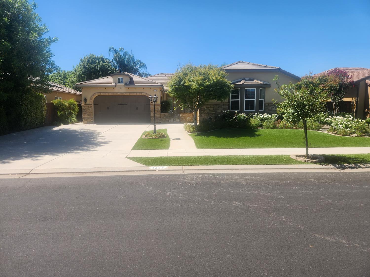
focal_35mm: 23
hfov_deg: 73.9
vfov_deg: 58.9
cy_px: 138
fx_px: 246
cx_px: 185
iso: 20
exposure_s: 1/1117
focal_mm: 5.4
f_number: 1.8
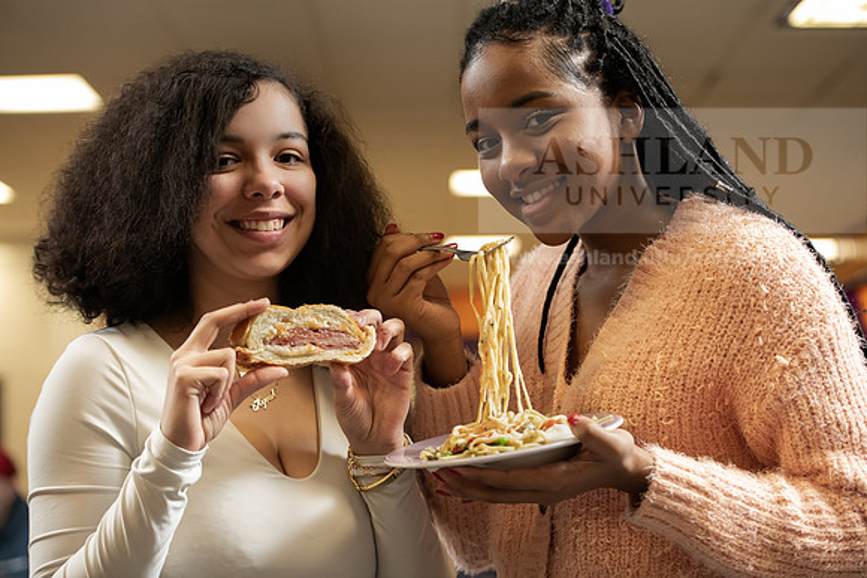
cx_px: 434
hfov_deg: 28.8
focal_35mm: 70
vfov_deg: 19.5
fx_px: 1686
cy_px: 289
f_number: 3.5
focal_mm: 70
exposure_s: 1/200
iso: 1600
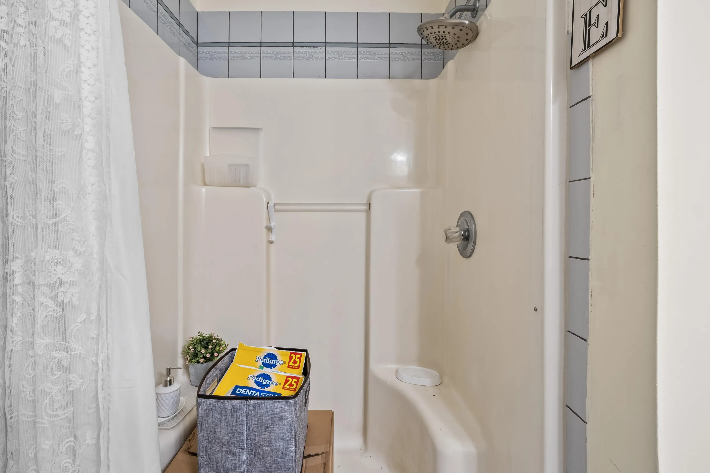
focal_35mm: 15
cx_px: 357
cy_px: 248
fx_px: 287
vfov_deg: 79.0
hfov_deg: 102.1
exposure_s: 2
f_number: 9
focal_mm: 9
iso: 250
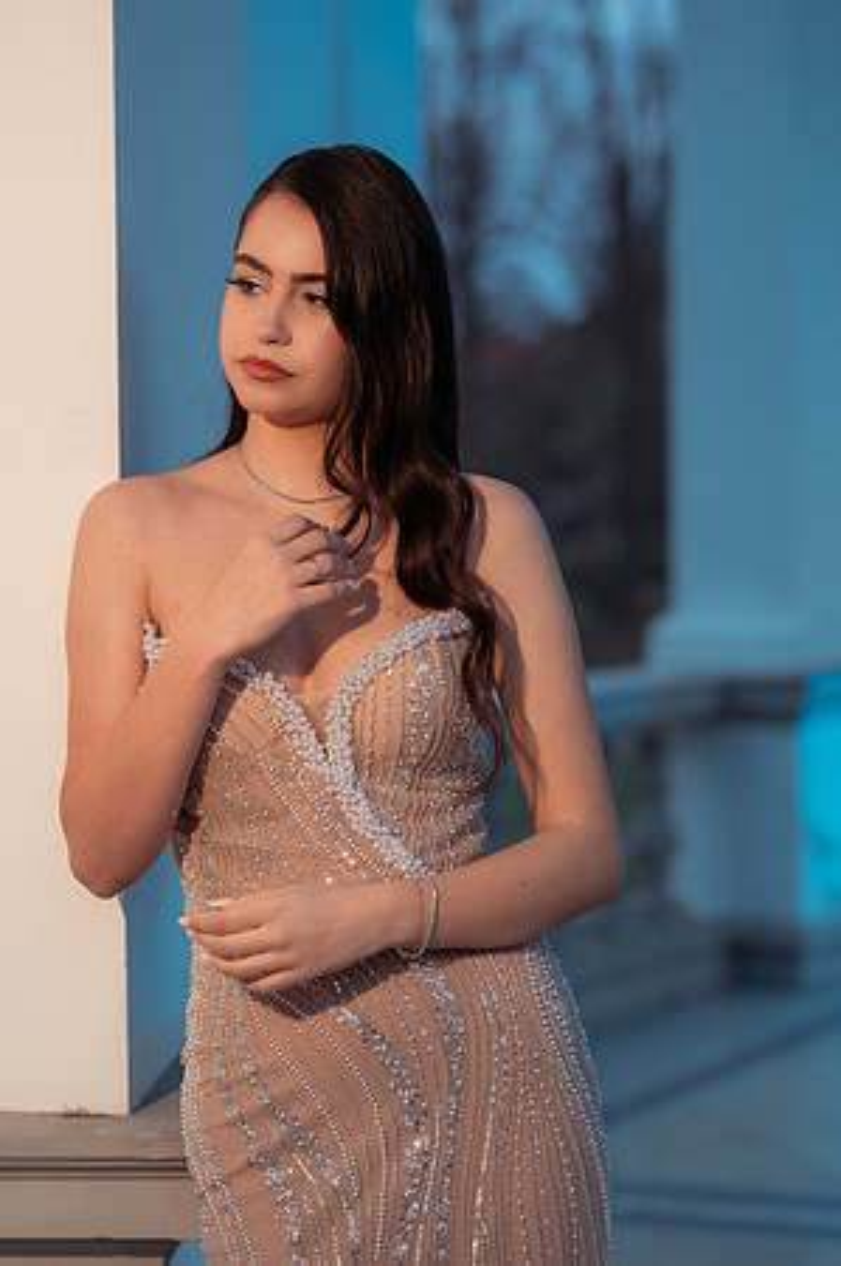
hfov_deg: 16.0
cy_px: 633
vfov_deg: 23.9
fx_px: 2985
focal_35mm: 85
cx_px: 420
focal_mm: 85
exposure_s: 1/250
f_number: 2.8
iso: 1600
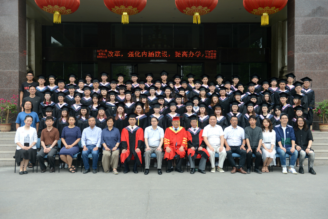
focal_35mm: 35
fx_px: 319
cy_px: 110
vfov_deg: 37.9
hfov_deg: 54.4
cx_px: 164
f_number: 4
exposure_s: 1/320
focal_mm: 35
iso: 200
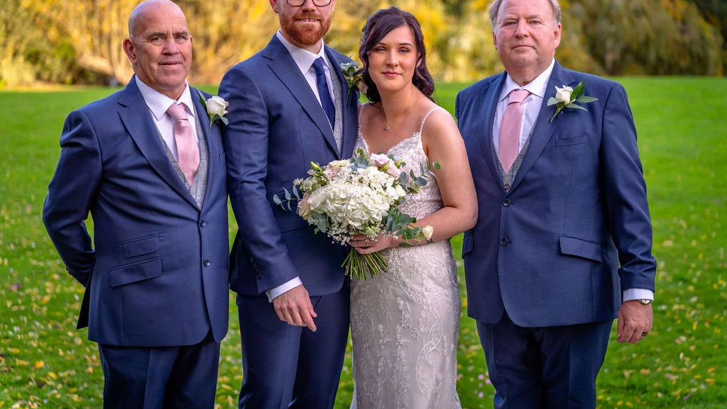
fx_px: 1523
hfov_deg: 26.8
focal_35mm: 79
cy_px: 170
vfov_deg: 15.3
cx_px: 365
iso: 125
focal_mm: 75
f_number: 2.8
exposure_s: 1/250
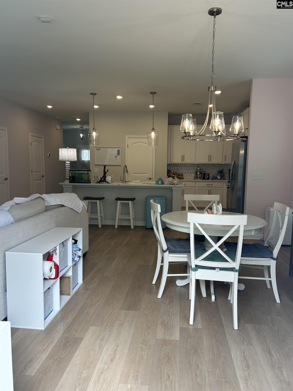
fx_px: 293
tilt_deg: -6.3
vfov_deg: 67.3
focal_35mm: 26
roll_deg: -1.6
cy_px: 196
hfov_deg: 53.1
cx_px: 146
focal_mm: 5.7
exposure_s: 1/238
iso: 40
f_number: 1.5
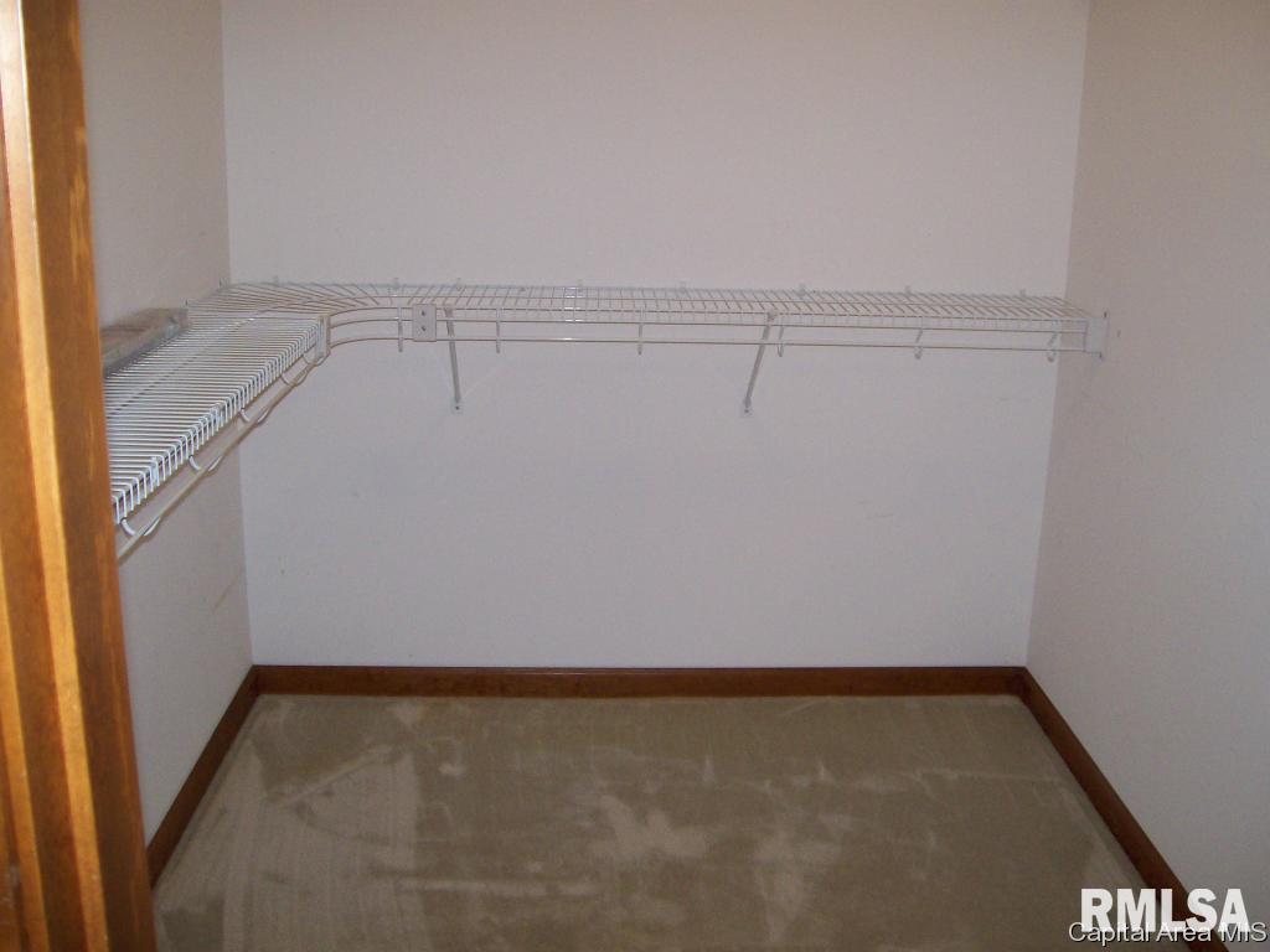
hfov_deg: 51.4
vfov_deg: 39.7
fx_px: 1321
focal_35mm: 36
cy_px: 476
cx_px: 635
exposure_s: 1/64
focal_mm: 6
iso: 140
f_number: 2.7
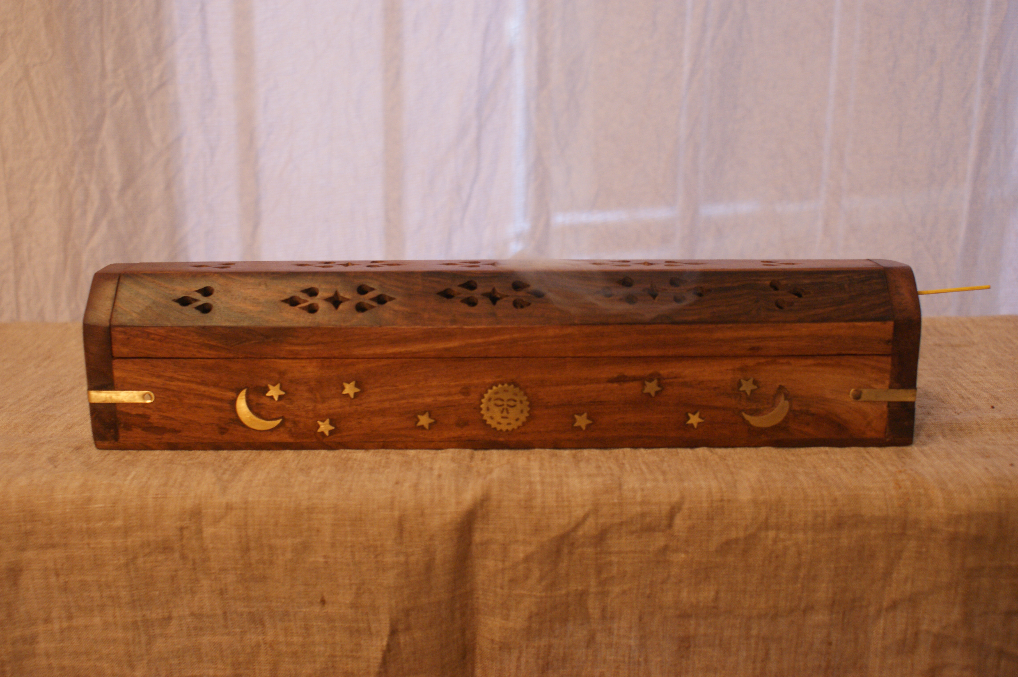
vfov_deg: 34.2
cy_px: 338
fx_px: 1102
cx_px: 509
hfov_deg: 49.6
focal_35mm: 39
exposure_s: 1/5
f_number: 4.5
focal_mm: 26
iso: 400
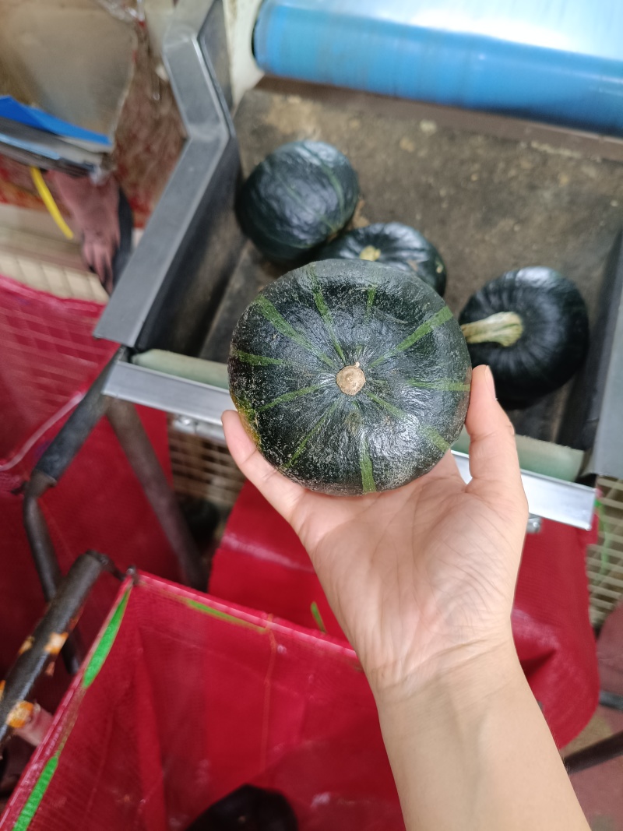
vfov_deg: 67.3
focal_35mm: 26
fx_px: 624
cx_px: 312
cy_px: 416
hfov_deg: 53.1
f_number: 1.59
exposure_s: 1/50.1
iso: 573
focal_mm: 4.94
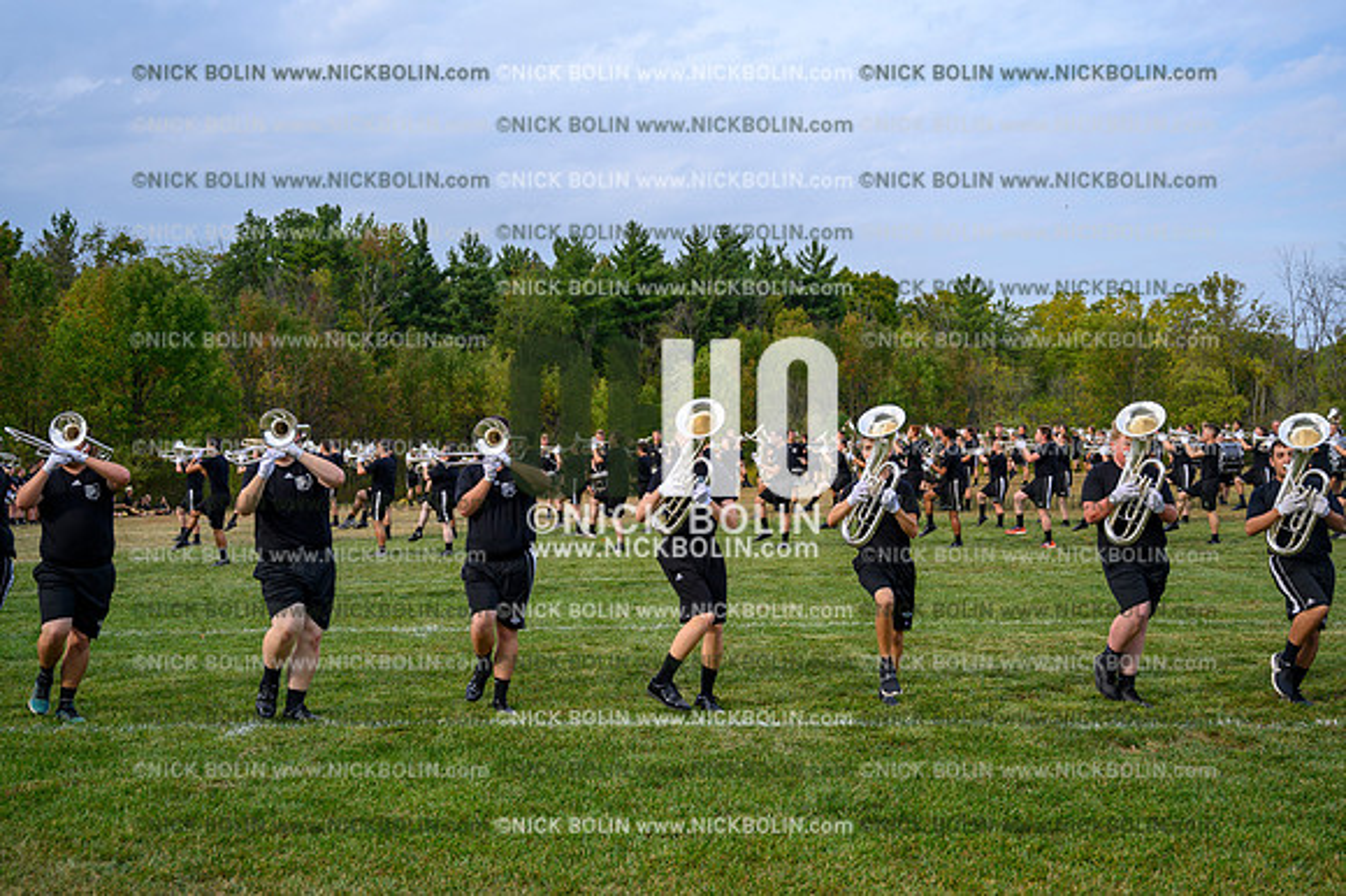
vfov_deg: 34.2
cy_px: 448
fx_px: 1457
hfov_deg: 49.6
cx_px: 673
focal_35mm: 39
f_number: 4.5
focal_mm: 39
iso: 200
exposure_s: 1/800
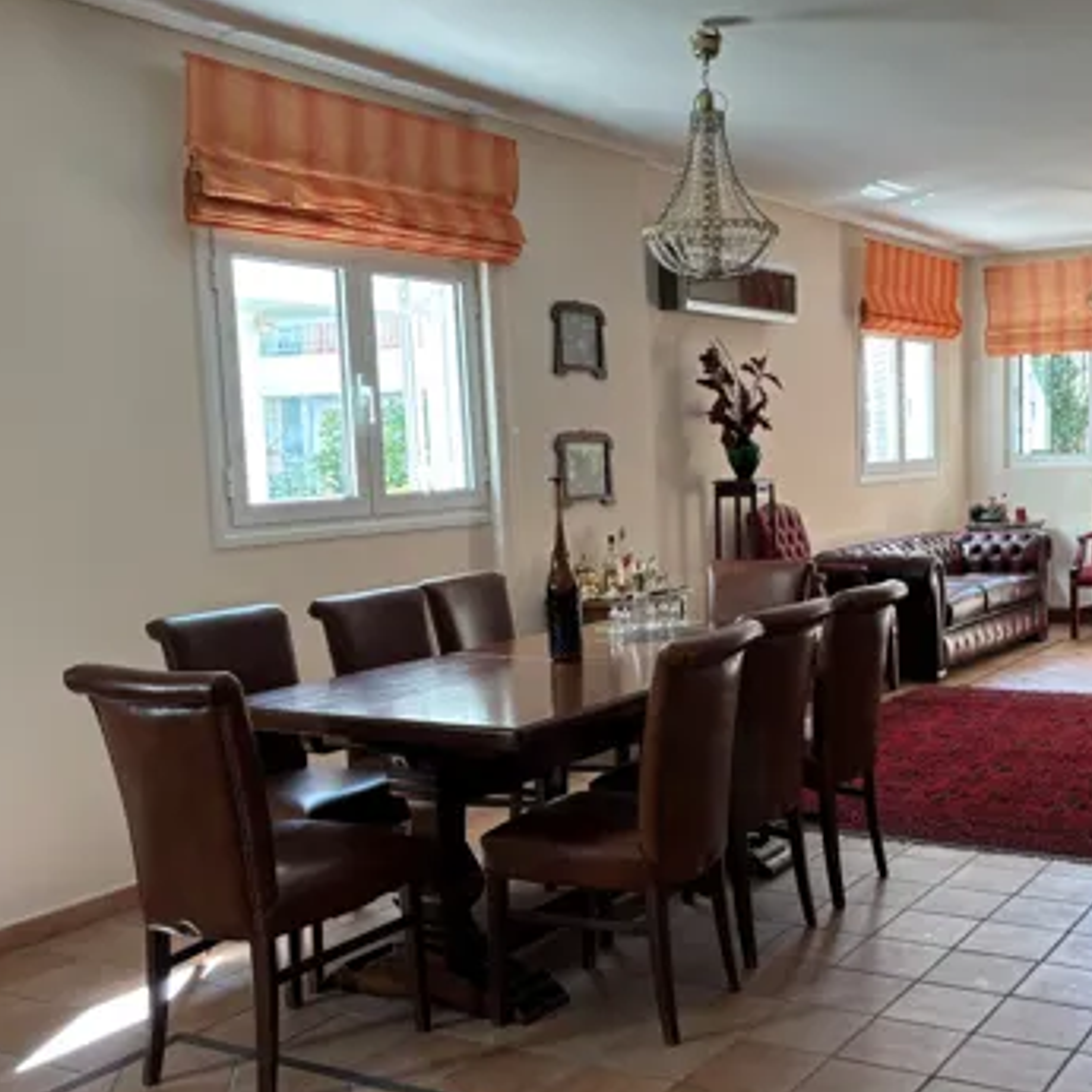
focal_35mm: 40
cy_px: 605
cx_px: 836
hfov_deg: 40.5
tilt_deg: -6.1
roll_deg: +1.8
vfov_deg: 41.8
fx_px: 1428
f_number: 1.6
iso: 125
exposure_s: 1/121
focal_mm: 5.96
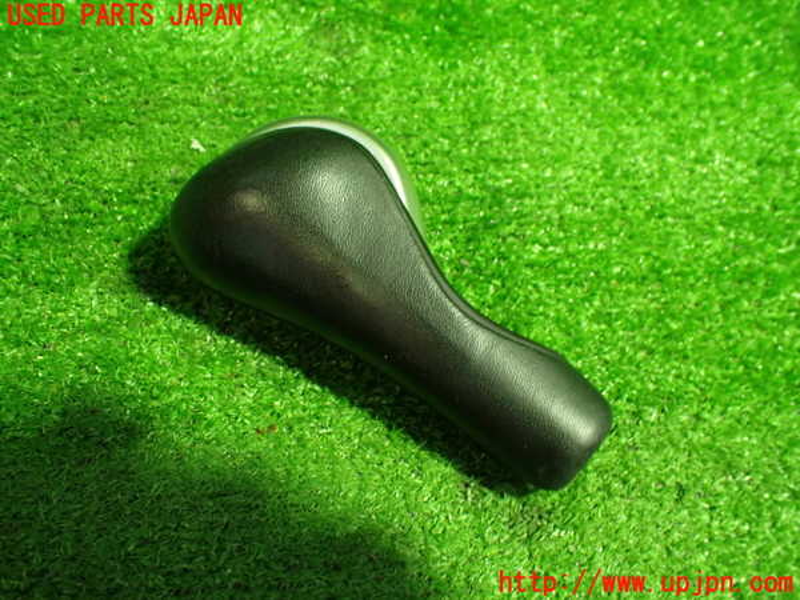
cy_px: 300
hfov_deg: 60.0
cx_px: 400
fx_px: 693
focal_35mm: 30
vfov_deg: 46.8
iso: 800
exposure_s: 1/60
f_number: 2.3
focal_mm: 5.4
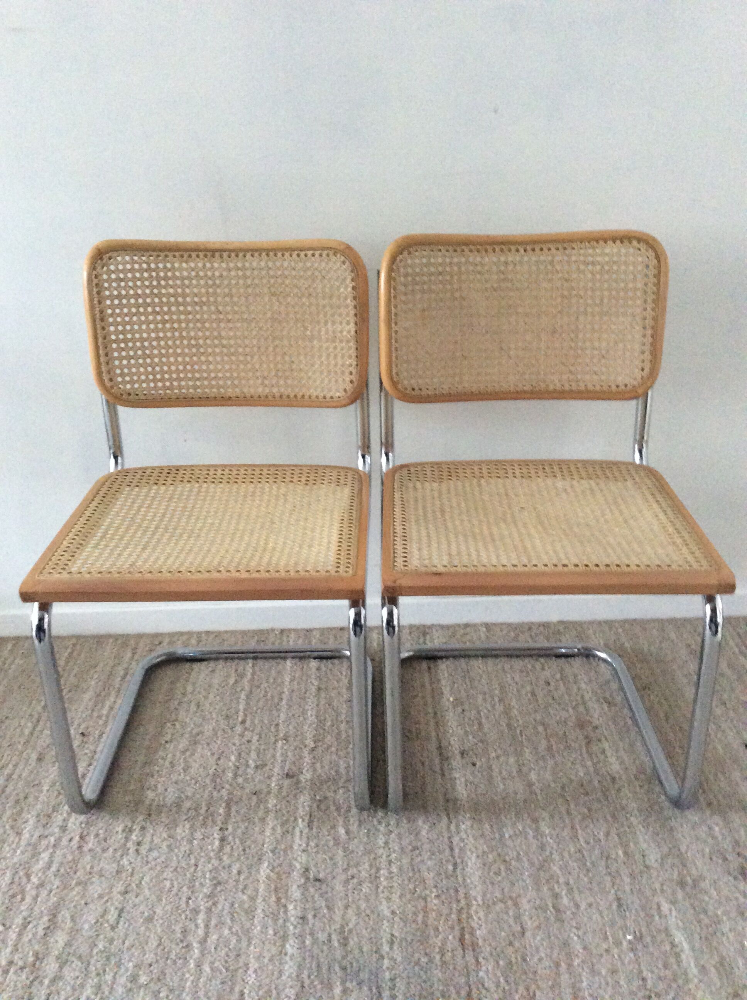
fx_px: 923
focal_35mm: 32
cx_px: 374
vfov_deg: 56.9
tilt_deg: -25.6
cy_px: 500
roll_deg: +2.3
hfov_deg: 44.1
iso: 320
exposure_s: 1/20
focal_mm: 3.3
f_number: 2.4
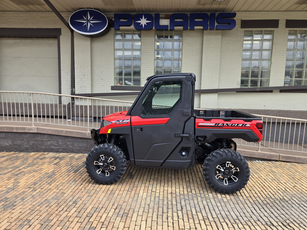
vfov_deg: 58.9
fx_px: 204
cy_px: 115
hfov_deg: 73.9
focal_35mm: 23
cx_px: 154
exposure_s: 1/692
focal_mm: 5.4
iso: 25
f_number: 1.8
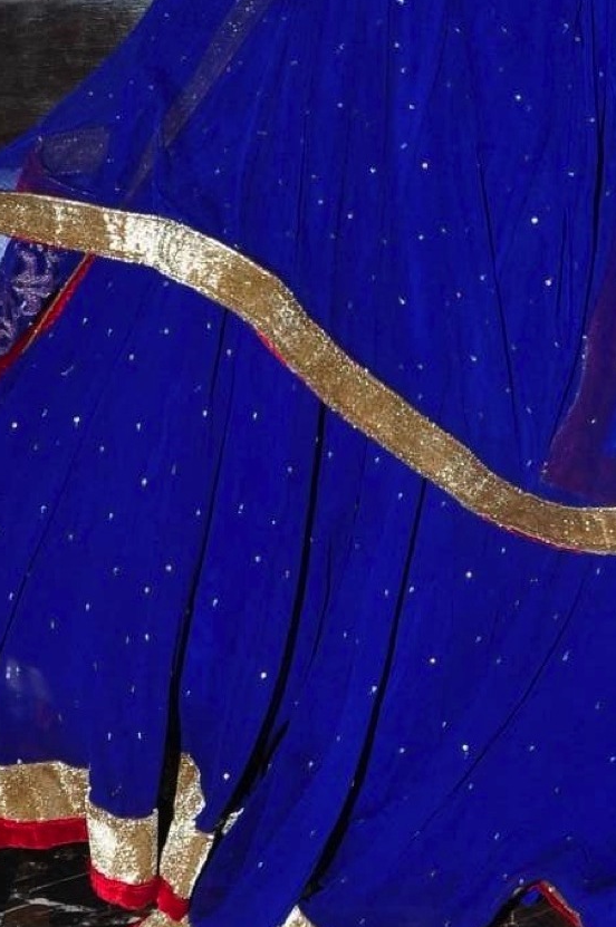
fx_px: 2727
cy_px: -22
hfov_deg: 12.8
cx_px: 535
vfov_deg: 18.7
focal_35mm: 106
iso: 400
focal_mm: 30
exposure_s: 1/125
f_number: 13
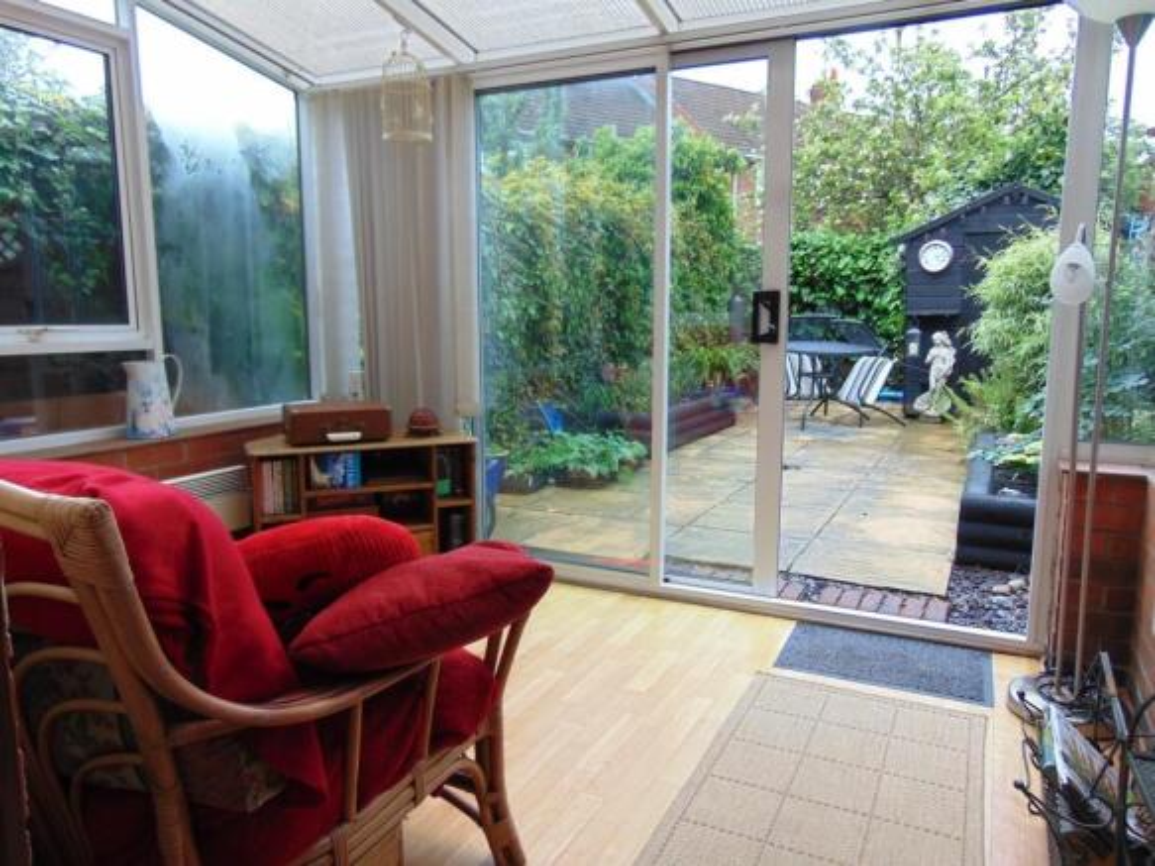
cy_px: 433
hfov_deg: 69.4
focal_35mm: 25
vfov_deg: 54.9
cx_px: 578
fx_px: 834
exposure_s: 1/100
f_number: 3
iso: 80
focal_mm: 4.5
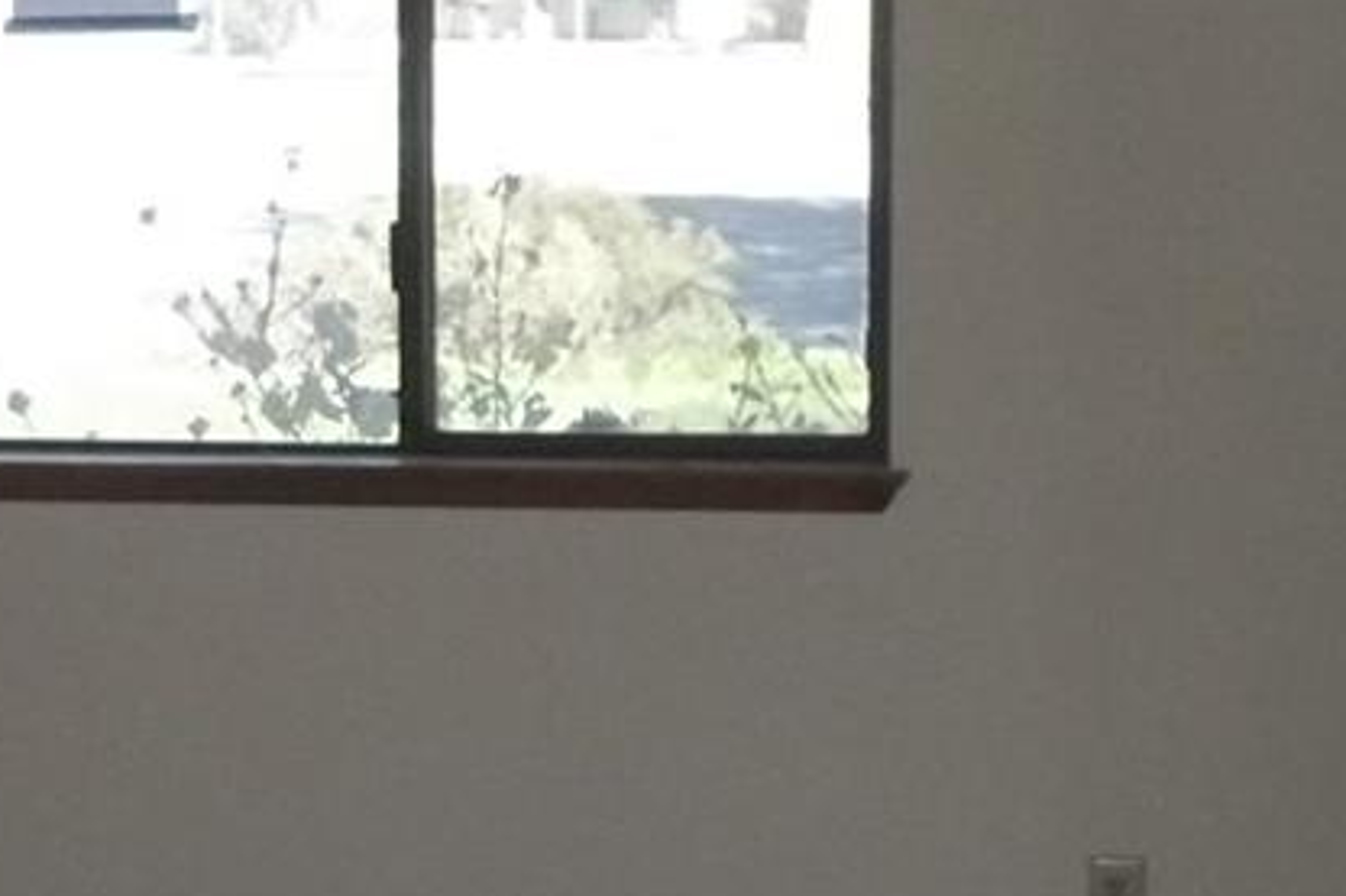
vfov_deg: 11.4
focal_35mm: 120
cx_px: 463
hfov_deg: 17.0
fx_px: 4485
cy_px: 485
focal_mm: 5.7
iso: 160
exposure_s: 1/320
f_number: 2.9
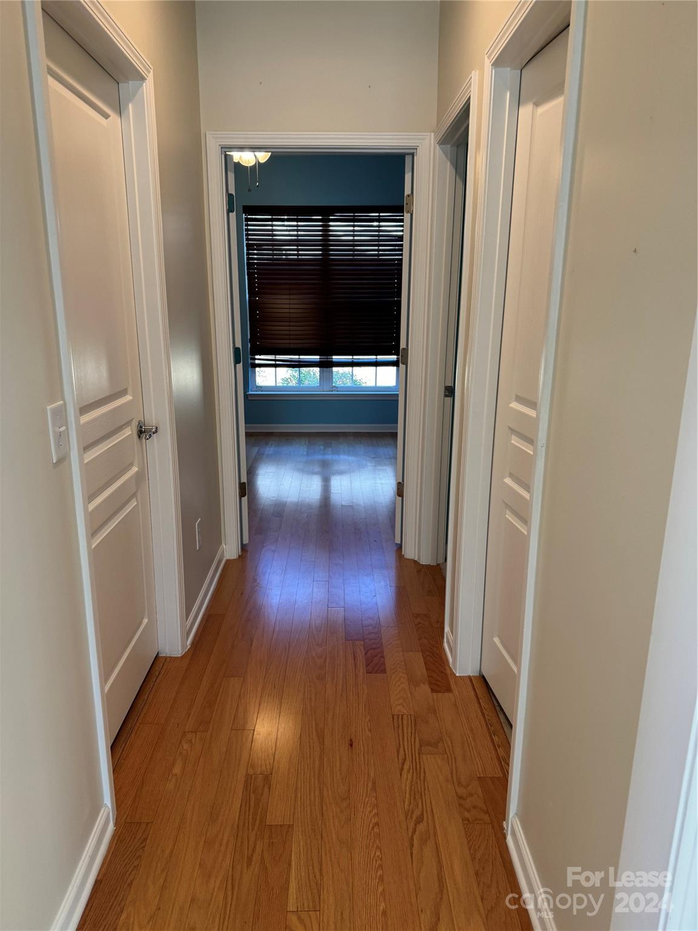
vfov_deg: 71.6
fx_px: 645
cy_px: 466
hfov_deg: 56.8
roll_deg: +0.1
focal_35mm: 24
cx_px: 349
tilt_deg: -13.7
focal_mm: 6.86
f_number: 1.78
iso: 160
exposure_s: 1/120
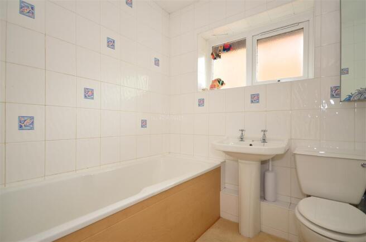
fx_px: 183
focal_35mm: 18
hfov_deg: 90.1
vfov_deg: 67.1
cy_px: 121
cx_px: 183
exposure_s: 1/13
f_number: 5
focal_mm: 12
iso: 200
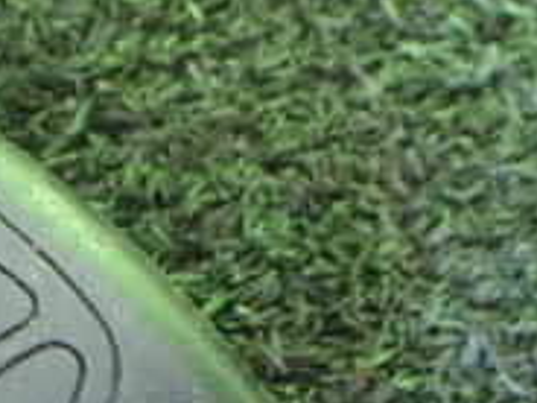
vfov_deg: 14.7
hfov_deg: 19.8
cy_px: 441
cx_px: 111
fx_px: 1520
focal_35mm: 98
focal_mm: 5.4
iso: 800
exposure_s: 1/40
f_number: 2.3
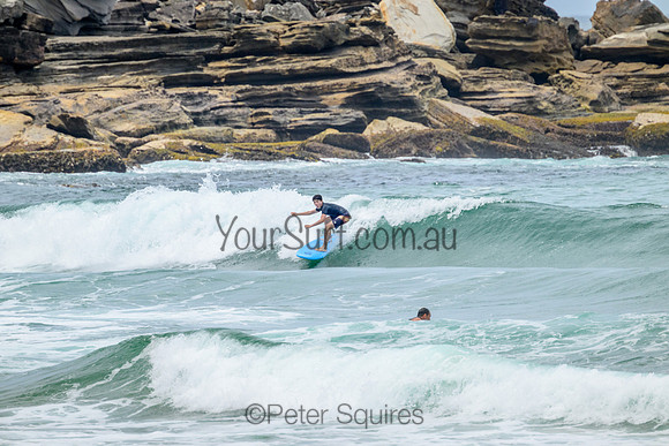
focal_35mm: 800
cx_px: 334
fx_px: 14869
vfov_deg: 1.7
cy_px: 223
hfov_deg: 2.6
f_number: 11
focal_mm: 800
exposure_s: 1/2000
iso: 1100
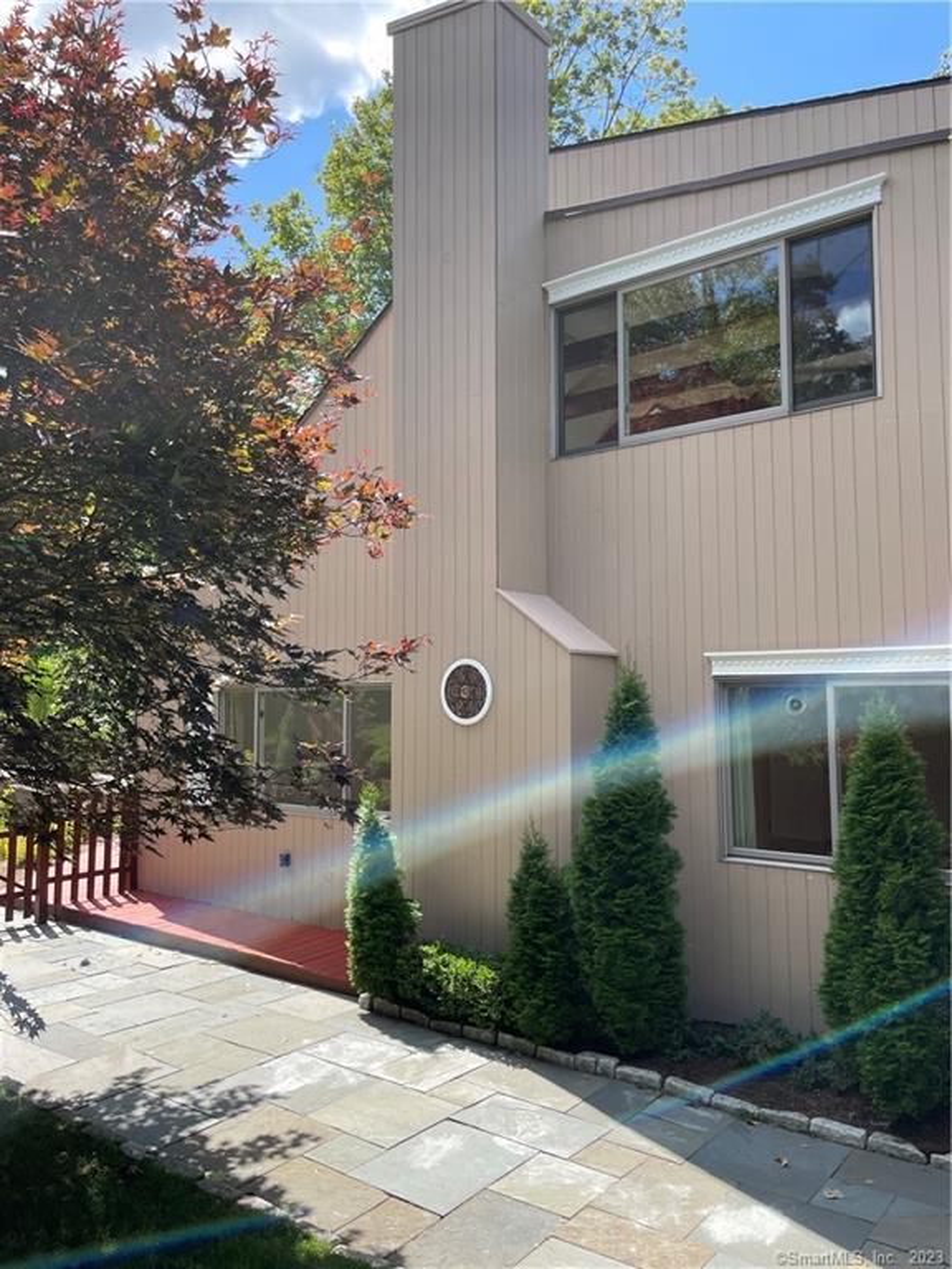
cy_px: 634
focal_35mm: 26
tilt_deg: +4.0
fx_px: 953
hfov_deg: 53.1
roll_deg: +0.5
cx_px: 476
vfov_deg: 67.3
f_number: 1.6
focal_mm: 4.2
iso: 32
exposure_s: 1/1114
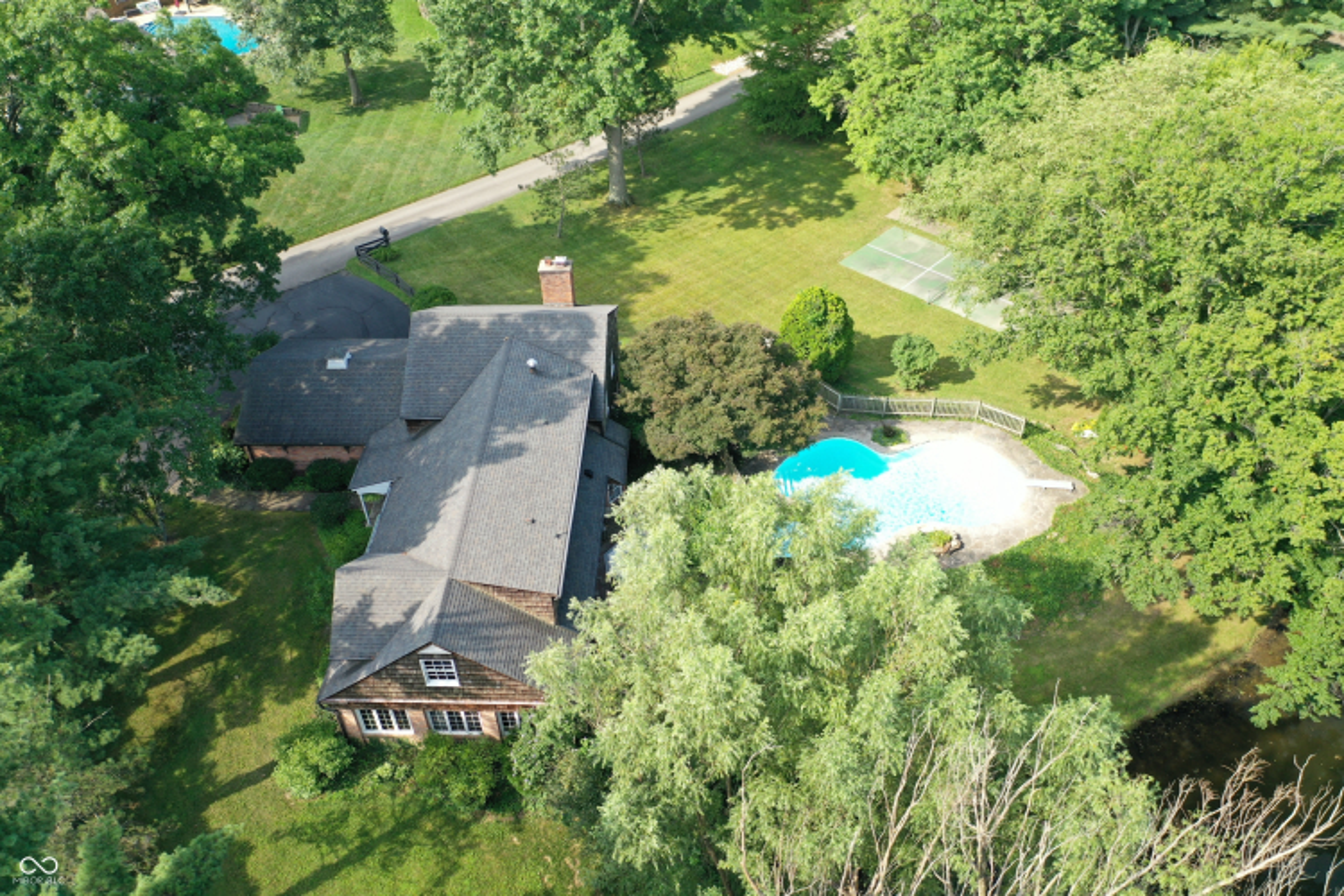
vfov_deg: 46.4
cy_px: 448
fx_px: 1045
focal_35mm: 28
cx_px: 672
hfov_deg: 65.5
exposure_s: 1/200
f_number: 2.8
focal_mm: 10.26
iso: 100
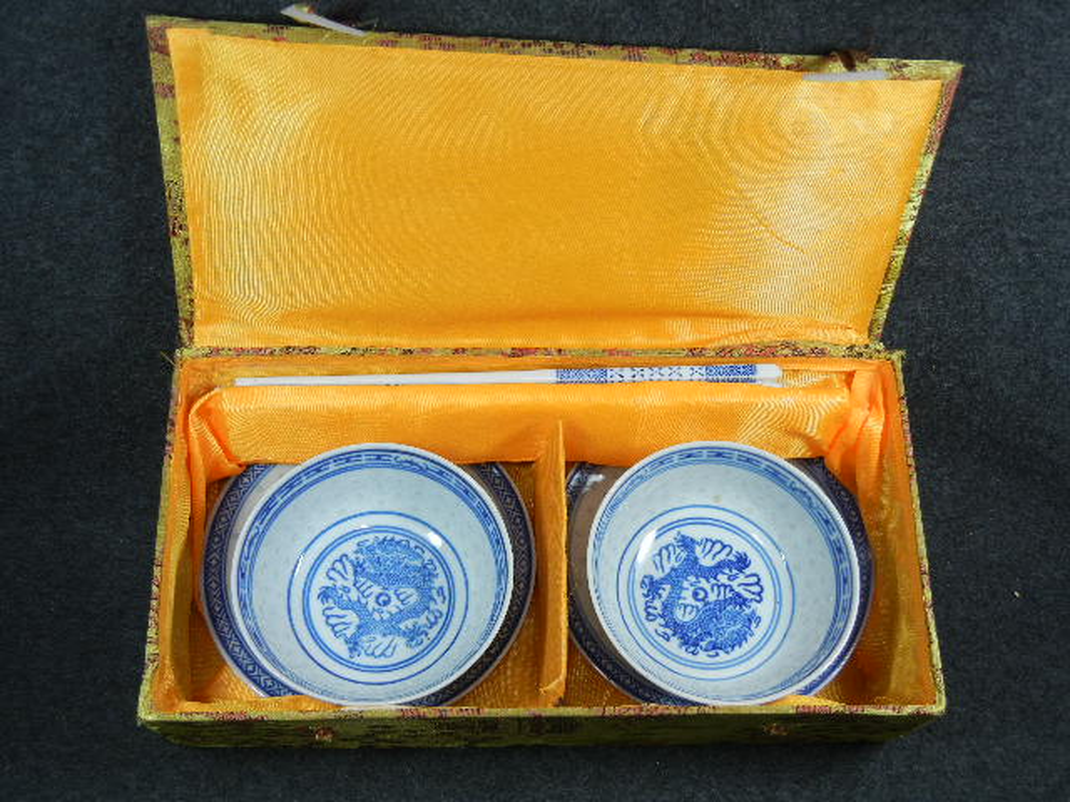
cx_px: 535
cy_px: 401
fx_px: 1206
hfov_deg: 47.9
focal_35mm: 39
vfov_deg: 36.8
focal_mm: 7.1
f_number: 3.7
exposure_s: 1/48.8
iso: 230
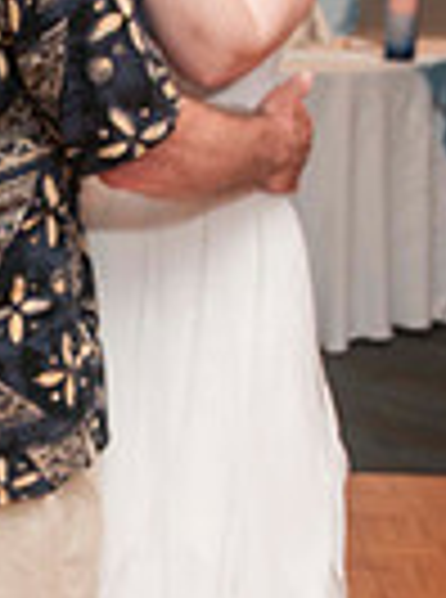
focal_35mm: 137
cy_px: 252
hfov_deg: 10.7
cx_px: -11
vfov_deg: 14.4
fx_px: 2365
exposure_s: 1/60
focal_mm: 28
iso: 400
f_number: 5.6
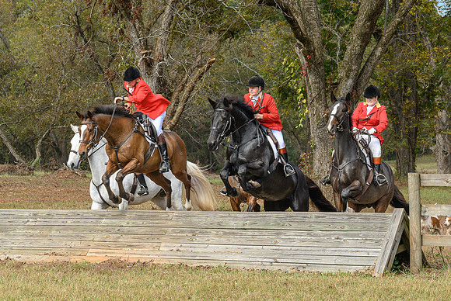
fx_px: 1902
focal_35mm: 152
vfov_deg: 9.1
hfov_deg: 13.5
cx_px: 113
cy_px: 156
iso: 400
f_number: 6.3
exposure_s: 1/500
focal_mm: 95
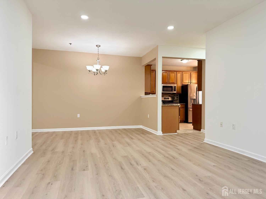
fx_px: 184
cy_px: 100
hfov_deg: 71.6
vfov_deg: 56.8
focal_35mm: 24
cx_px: 133
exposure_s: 1/120
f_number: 1.78
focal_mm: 6.76
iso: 200
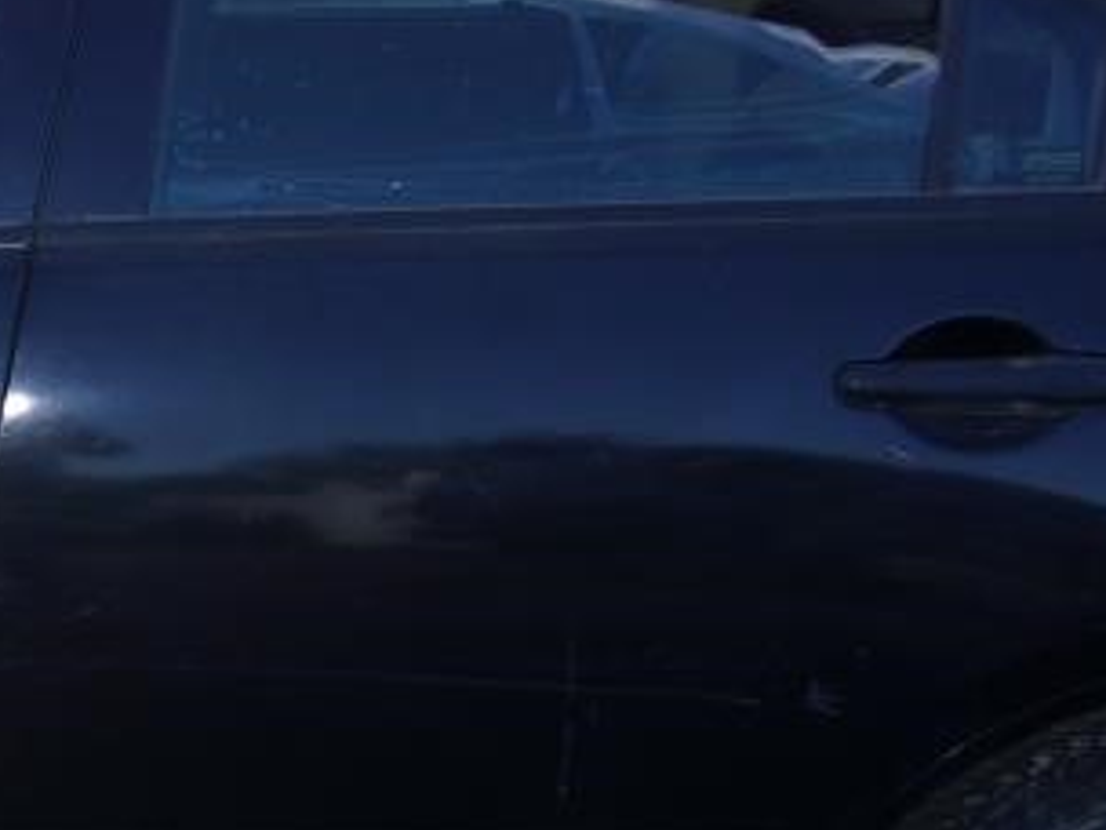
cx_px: -25
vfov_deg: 20.7
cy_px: 422
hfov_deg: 25.9
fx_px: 2268
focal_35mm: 71
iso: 80
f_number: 3
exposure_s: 1/320
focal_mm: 4.9
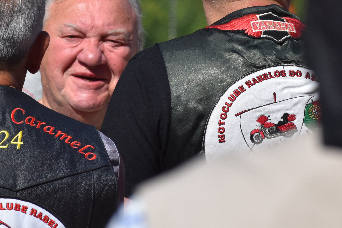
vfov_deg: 2.6
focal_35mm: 528
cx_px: 126
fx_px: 5017
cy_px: 77
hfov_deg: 3.9
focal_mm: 155
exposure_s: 1/2000
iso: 400
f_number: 8
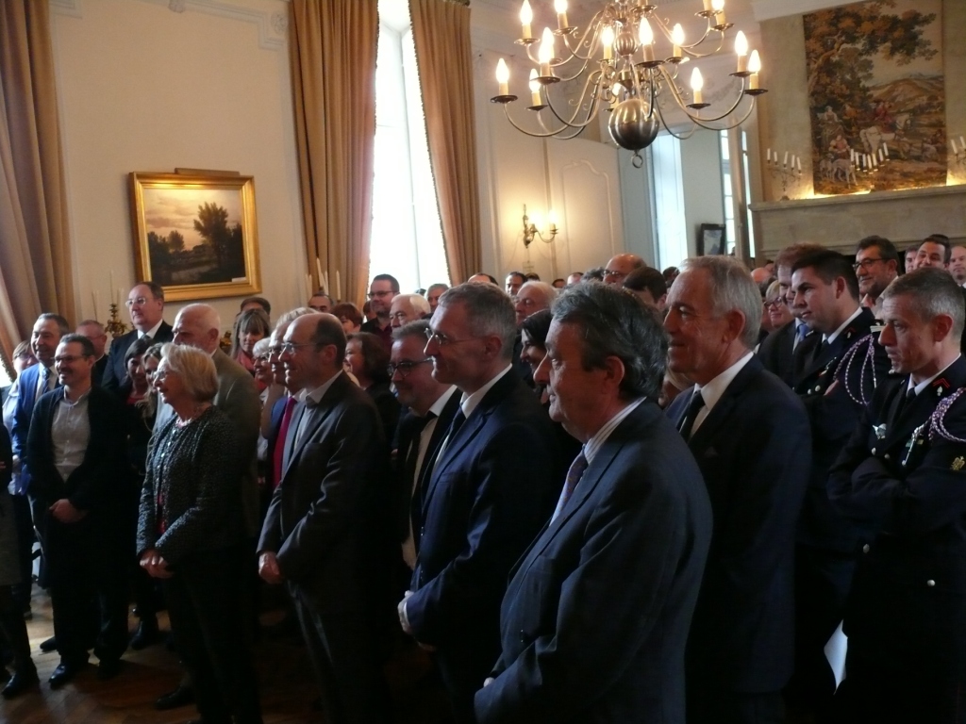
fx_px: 977
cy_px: 362
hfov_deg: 52.6
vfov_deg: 40.7
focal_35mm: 35
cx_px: 483
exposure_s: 1/40
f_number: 2.8
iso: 400
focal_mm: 7.4
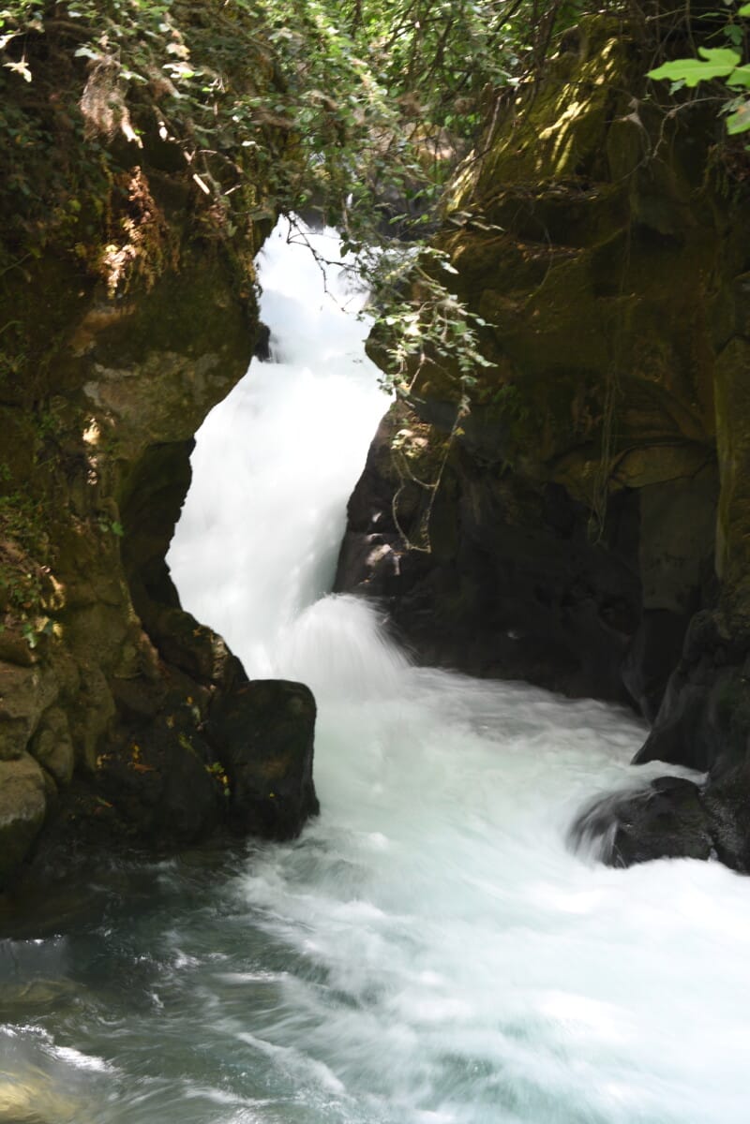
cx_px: 375
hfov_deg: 16.7
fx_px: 2562
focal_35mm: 82
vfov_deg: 24.8
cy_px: 562
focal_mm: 55
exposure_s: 1/10
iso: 100
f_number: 5.6
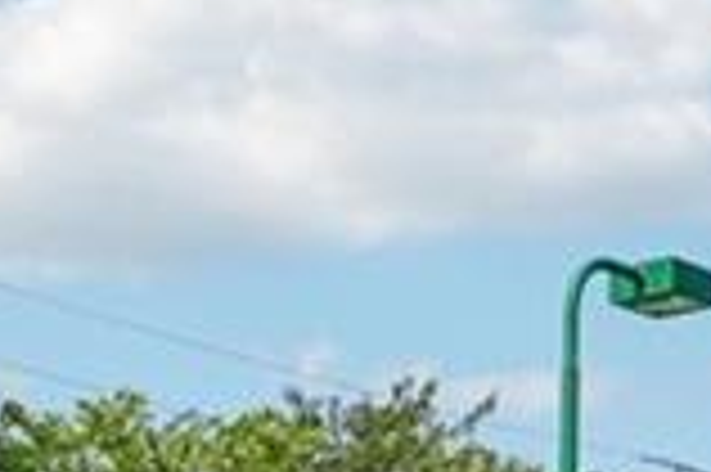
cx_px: -14
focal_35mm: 133
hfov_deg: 15.1
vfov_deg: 9.4
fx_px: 2629
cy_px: 1023
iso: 400
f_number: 8
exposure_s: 1/1600
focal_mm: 20.5
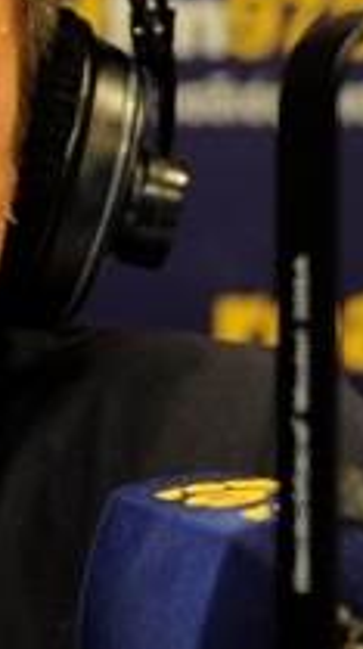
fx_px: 4397
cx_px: -239
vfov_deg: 8.4
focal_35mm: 256
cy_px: 109
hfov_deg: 4.7
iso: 1600
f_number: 2.8
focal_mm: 48
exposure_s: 1/125
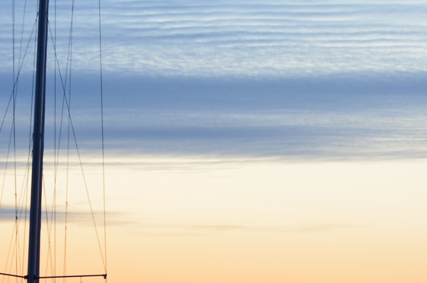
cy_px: 410
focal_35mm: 258
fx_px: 3048
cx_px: 339
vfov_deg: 5.3
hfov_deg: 8.0
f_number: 8
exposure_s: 1/20
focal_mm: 55
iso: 400
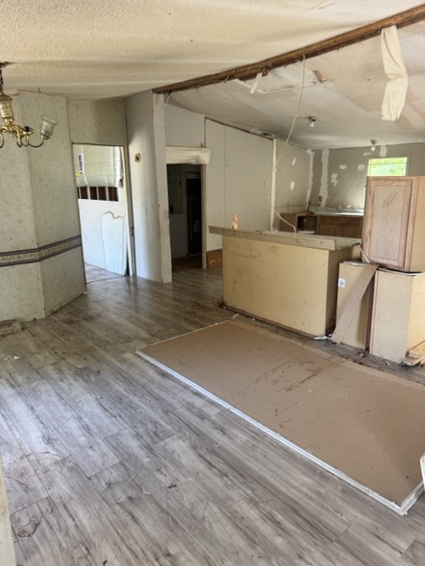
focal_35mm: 24
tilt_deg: -14.0
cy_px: 283
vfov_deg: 71.6
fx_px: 393
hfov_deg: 56.8
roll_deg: +2.2
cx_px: 212
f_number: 1.78
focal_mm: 6.76
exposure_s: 1/102
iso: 200
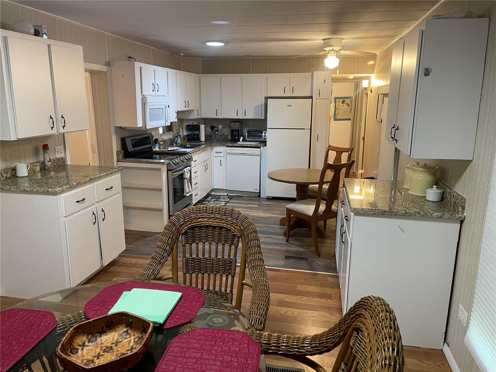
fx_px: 358
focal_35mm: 25
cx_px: 248
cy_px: 186
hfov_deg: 69.4
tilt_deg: -13.9
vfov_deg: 54.9
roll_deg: +0.9
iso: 250
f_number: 1.6
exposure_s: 1/60
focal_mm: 5.1
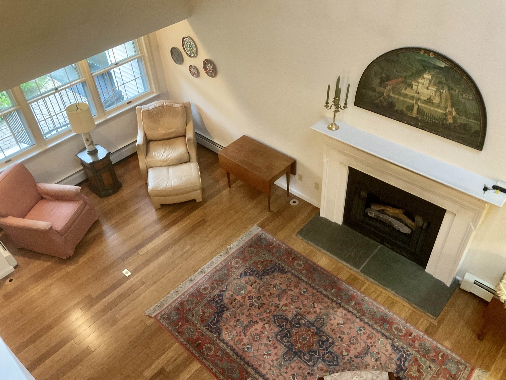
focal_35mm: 29
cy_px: 190
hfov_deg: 61.7
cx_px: 253
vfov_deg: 48.2
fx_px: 424
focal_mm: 3
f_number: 1.8
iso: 200
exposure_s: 1/40
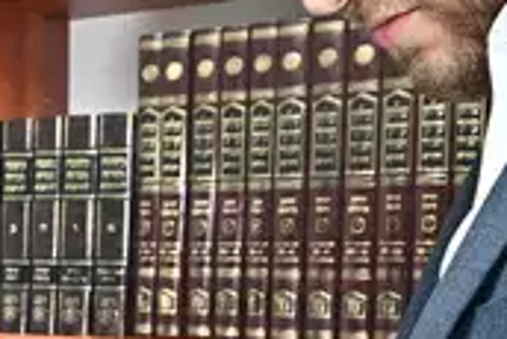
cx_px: -439
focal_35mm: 107
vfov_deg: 12.7
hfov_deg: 15.9
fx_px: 1508
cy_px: 318
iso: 1250
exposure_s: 1/125
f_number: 7.1
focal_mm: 24
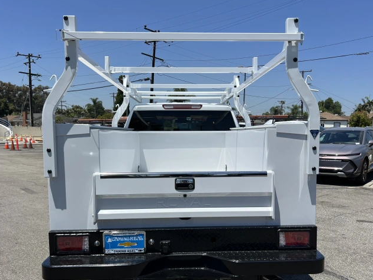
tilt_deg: -6.0
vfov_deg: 42.8
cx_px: 193
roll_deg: -1.4
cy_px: 164
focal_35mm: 33
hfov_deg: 55.3
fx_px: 356
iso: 50
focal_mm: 5.7
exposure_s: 1/6579
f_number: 1.5
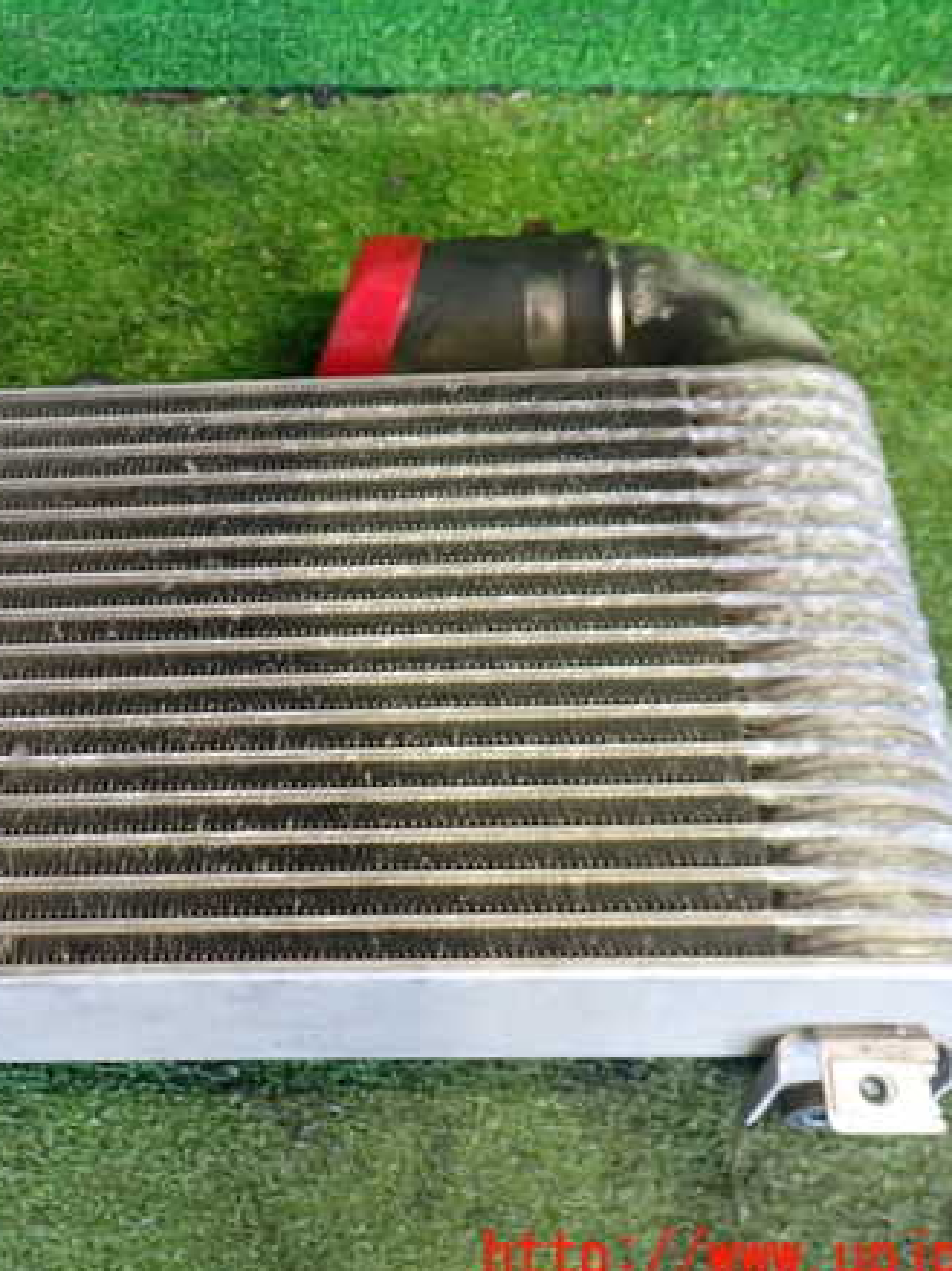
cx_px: 269
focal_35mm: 41
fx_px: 1504
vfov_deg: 45.8
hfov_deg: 34.6
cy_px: 643
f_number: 2.3
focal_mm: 5.4
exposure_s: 1/30
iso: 400
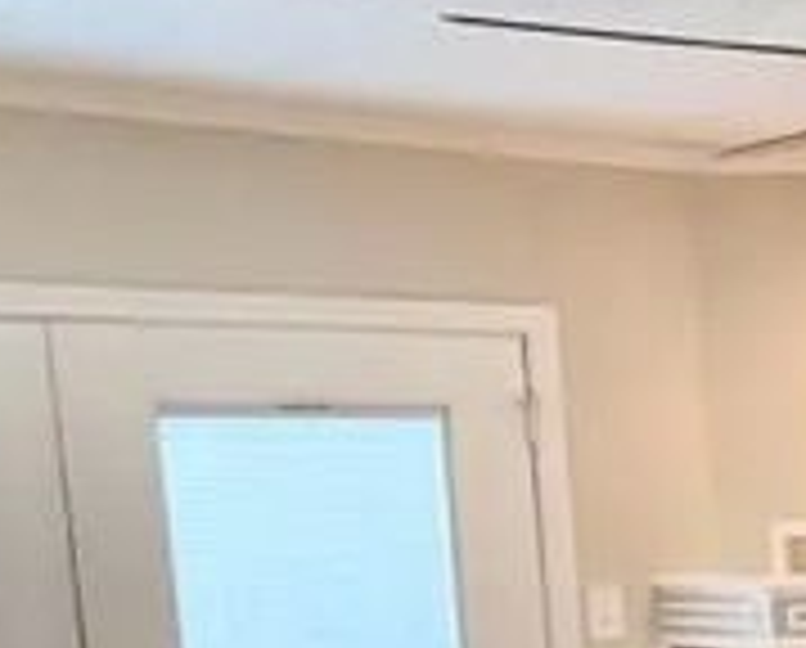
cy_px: 729
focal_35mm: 78
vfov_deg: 18.9
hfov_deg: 19.5
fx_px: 1865
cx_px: 1369
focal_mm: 2.22
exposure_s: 1/60
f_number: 2.2
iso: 200
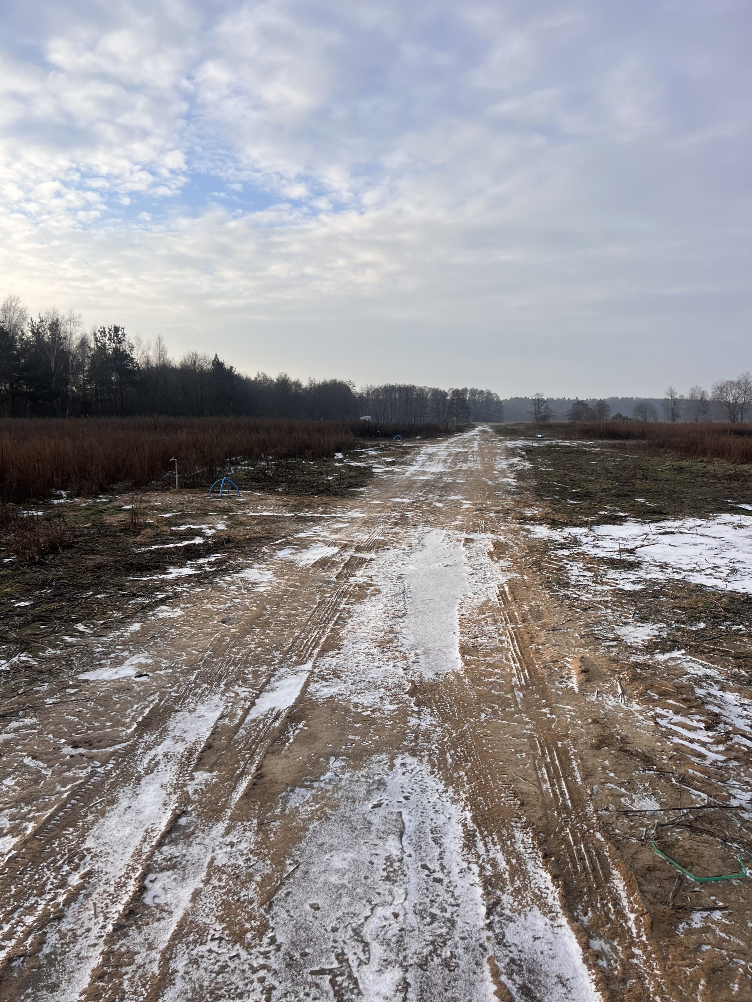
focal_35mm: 26
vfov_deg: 67.3
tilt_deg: -4.4
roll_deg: +0.5
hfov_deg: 53.1
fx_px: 753
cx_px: 376
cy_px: 501
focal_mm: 5.7
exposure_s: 1/2513
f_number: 1.5
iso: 50
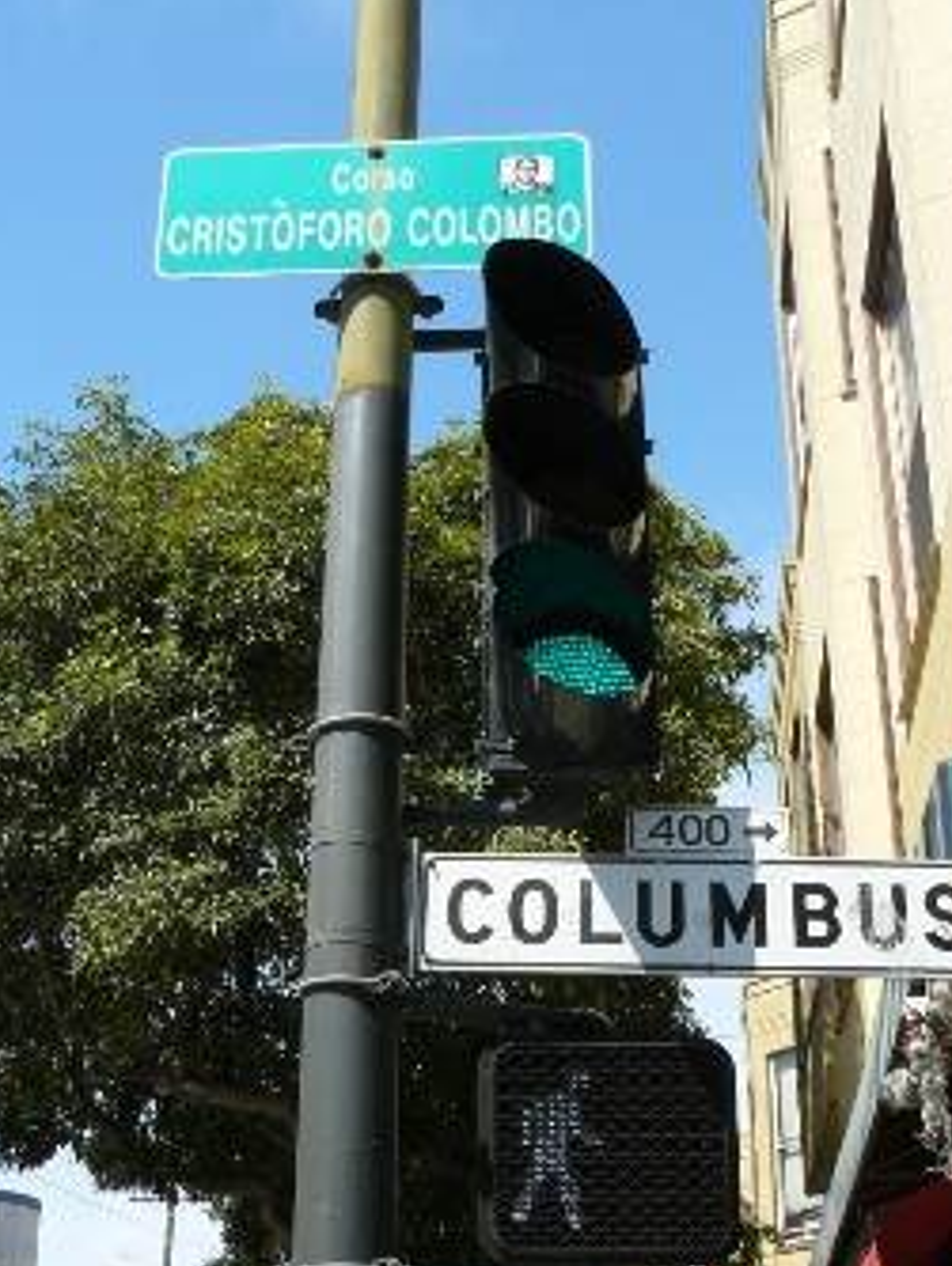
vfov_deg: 35.8
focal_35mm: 53
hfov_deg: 27.5
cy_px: 849
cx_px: 556
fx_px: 1941
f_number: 5.6
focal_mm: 6
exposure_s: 1/320
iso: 100
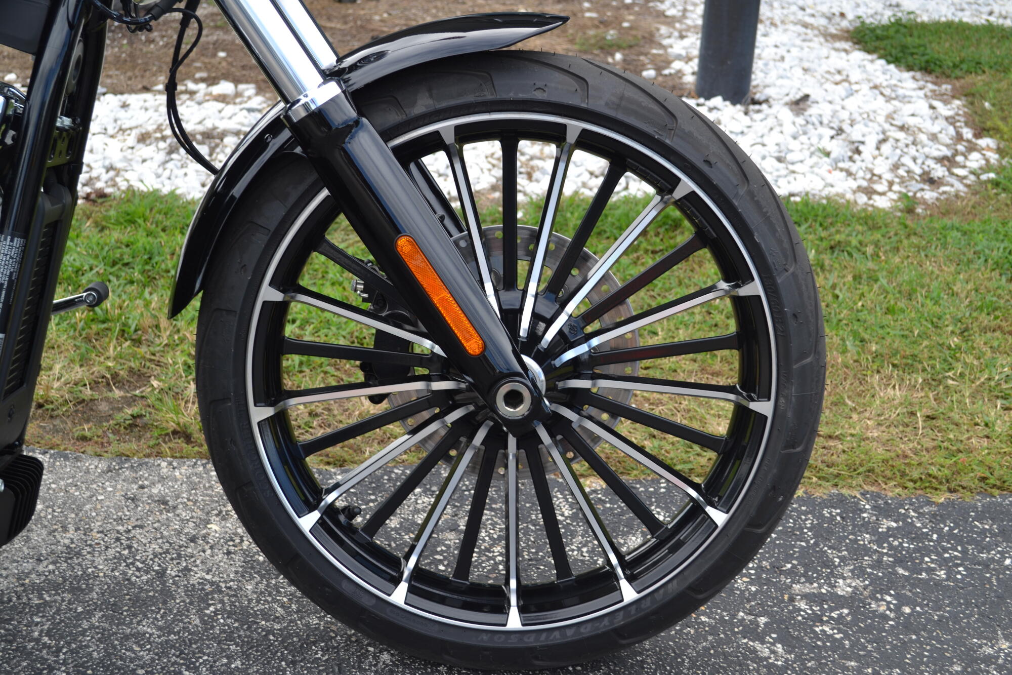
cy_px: 338
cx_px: 506
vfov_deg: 26.5
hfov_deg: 38.9
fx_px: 1433
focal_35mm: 51
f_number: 6.3
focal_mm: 34
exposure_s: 1/160
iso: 100
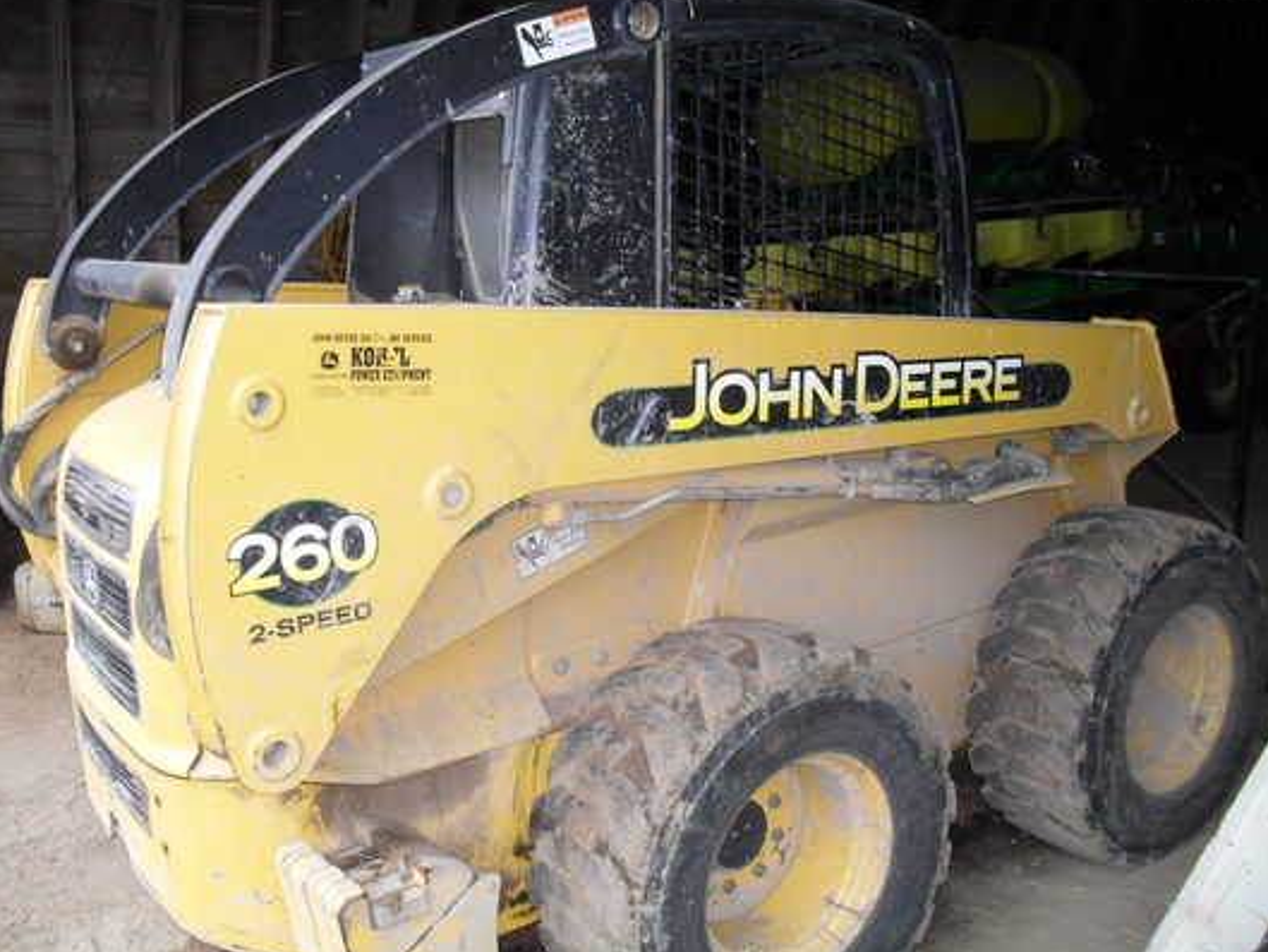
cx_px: 628
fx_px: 1319
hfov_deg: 51.3
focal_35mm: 36
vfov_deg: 39.7
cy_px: 472
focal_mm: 6.3
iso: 200
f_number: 3.2
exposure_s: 1/45
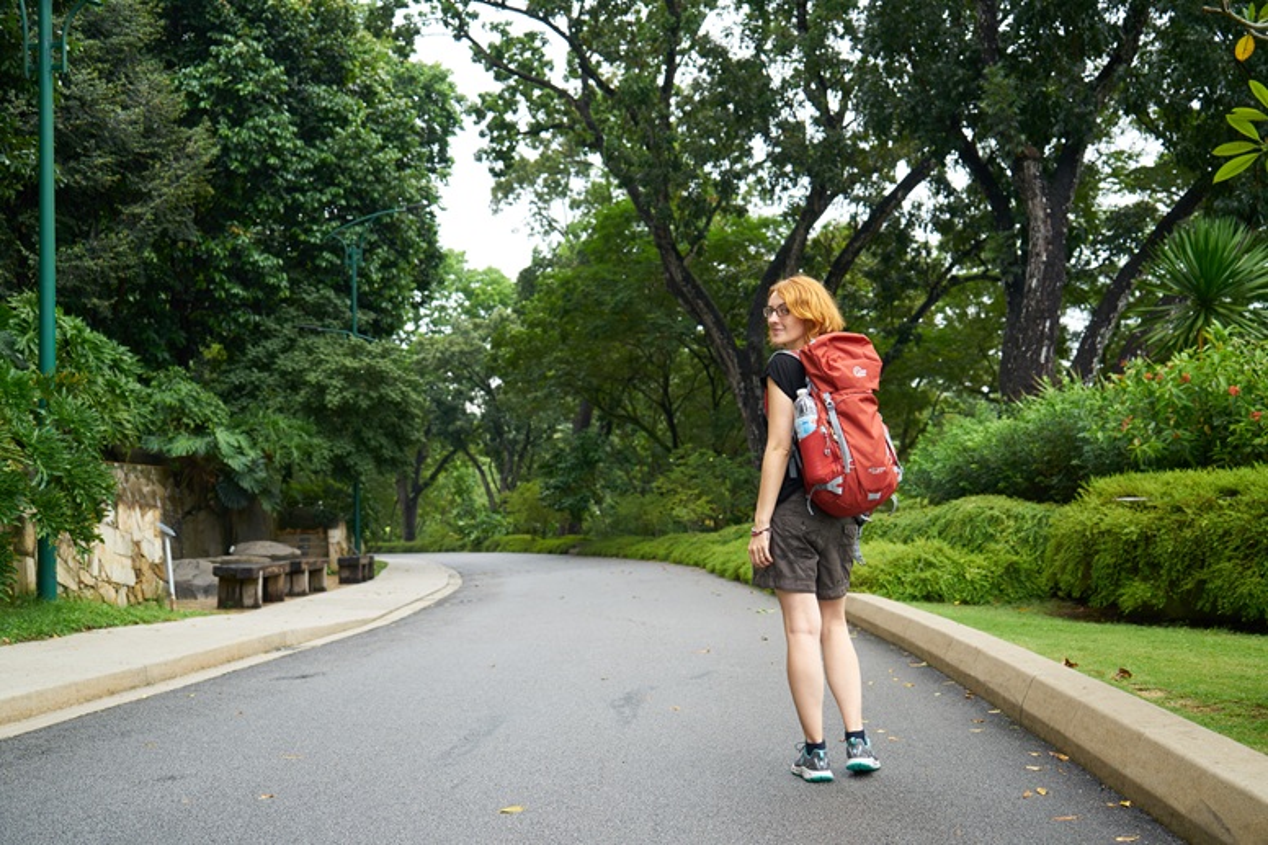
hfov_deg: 53.1
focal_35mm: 36
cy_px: 422
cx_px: 634
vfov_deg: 36.9
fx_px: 1268
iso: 200
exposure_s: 1/160
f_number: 4
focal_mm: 36
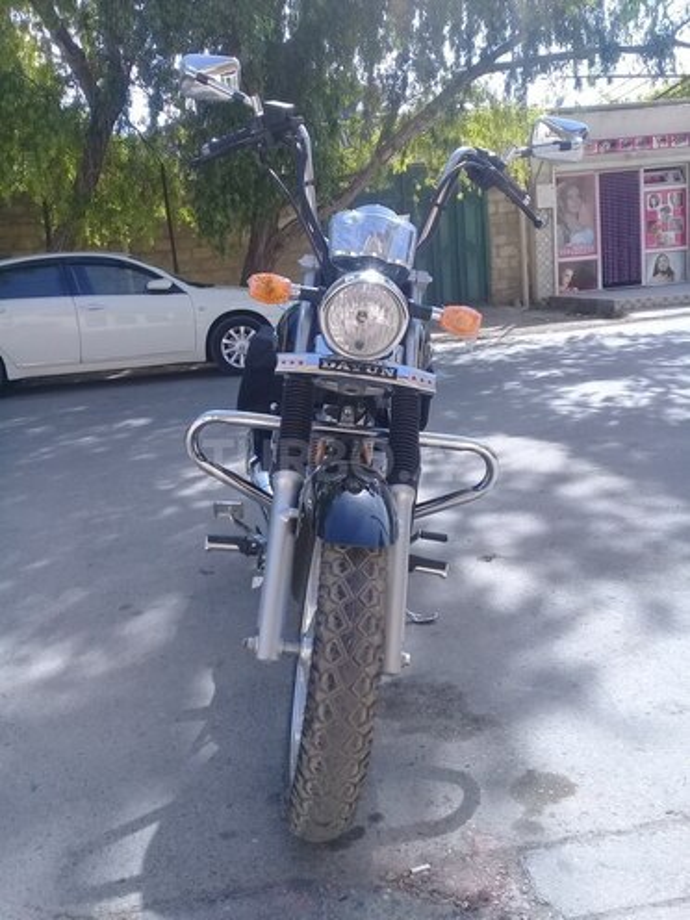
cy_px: 460
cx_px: 345
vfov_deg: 58.4
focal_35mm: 31
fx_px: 824
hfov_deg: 45.4
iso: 50
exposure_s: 1/602
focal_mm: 3.3
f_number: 2.2
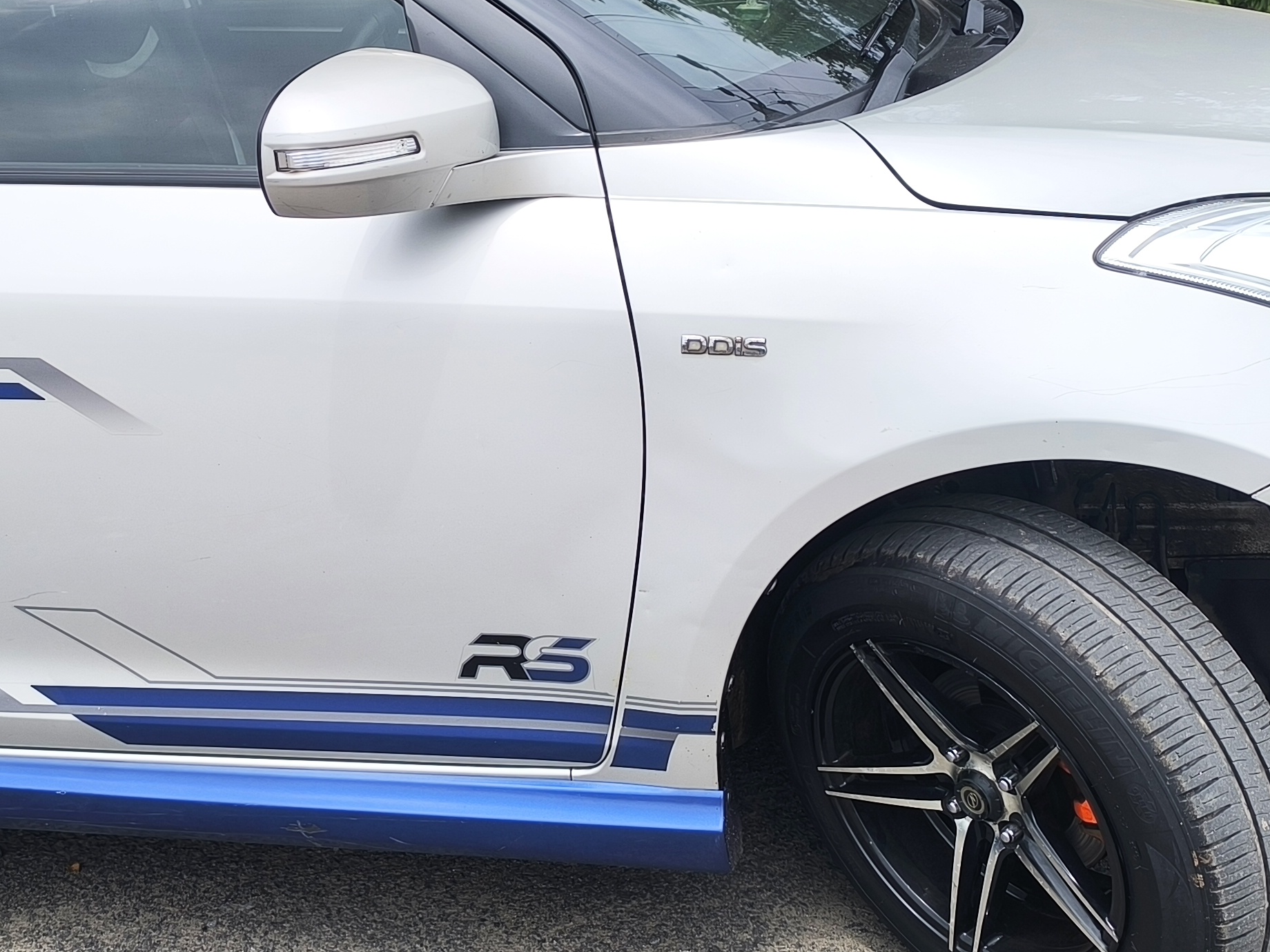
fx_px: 1871
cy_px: 313
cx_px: 398
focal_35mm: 51
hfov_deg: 37.0
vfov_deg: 28.4
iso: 50
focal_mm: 6.14
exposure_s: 1/879
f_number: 1.65
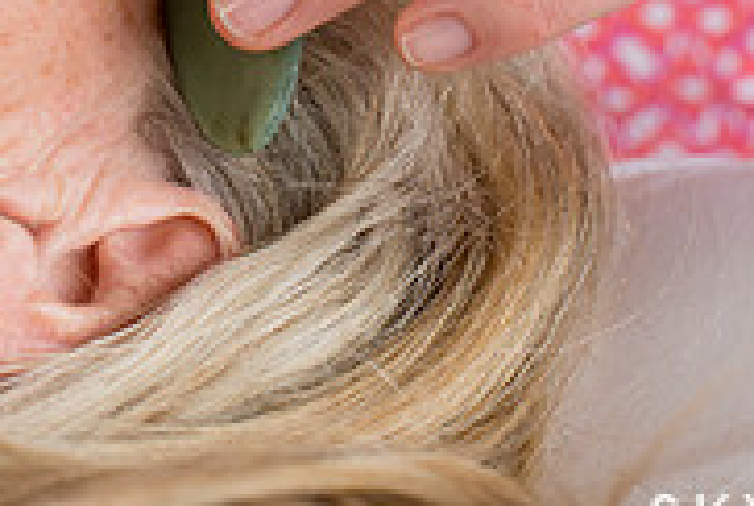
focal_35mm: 159
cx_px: 174
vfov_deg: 8.5
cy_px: -180
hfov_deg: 12.9
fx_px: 3336
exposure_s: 1/200
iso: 640
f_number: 5
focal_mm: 50
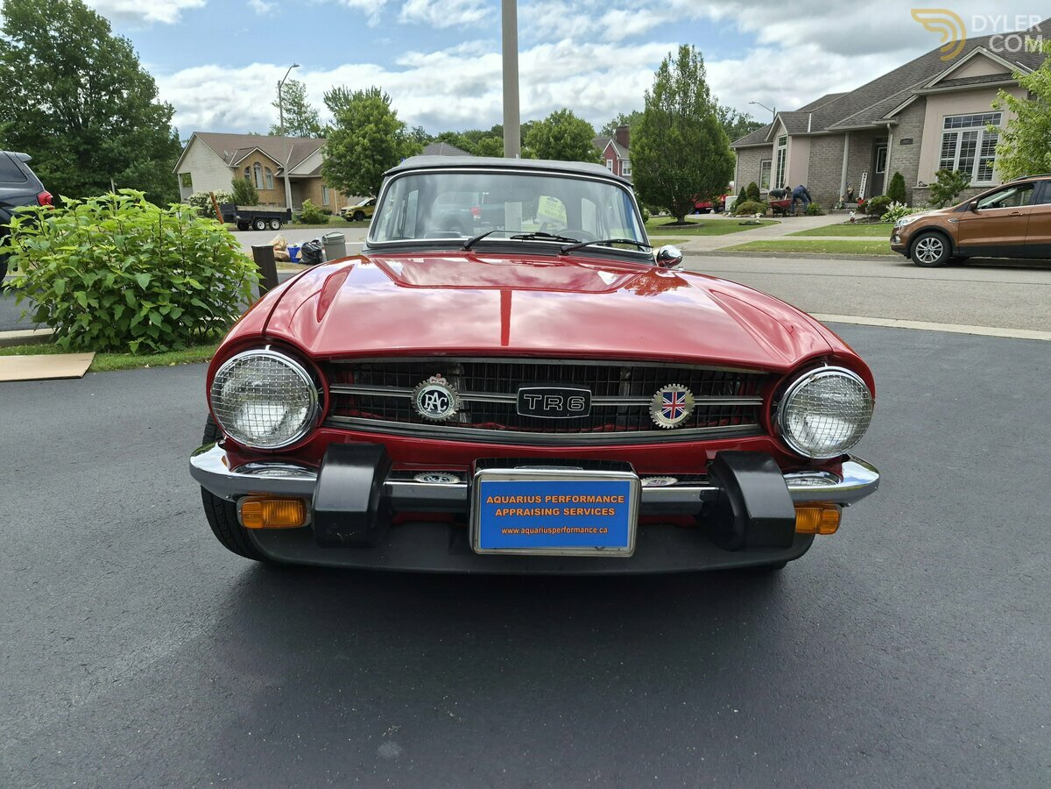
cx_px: 526
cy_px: 394
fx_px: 698
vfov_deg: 58.9
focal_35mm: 23
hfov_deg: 73.9
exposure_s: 1/7696
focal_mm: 5.4
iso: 80
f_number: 1.8
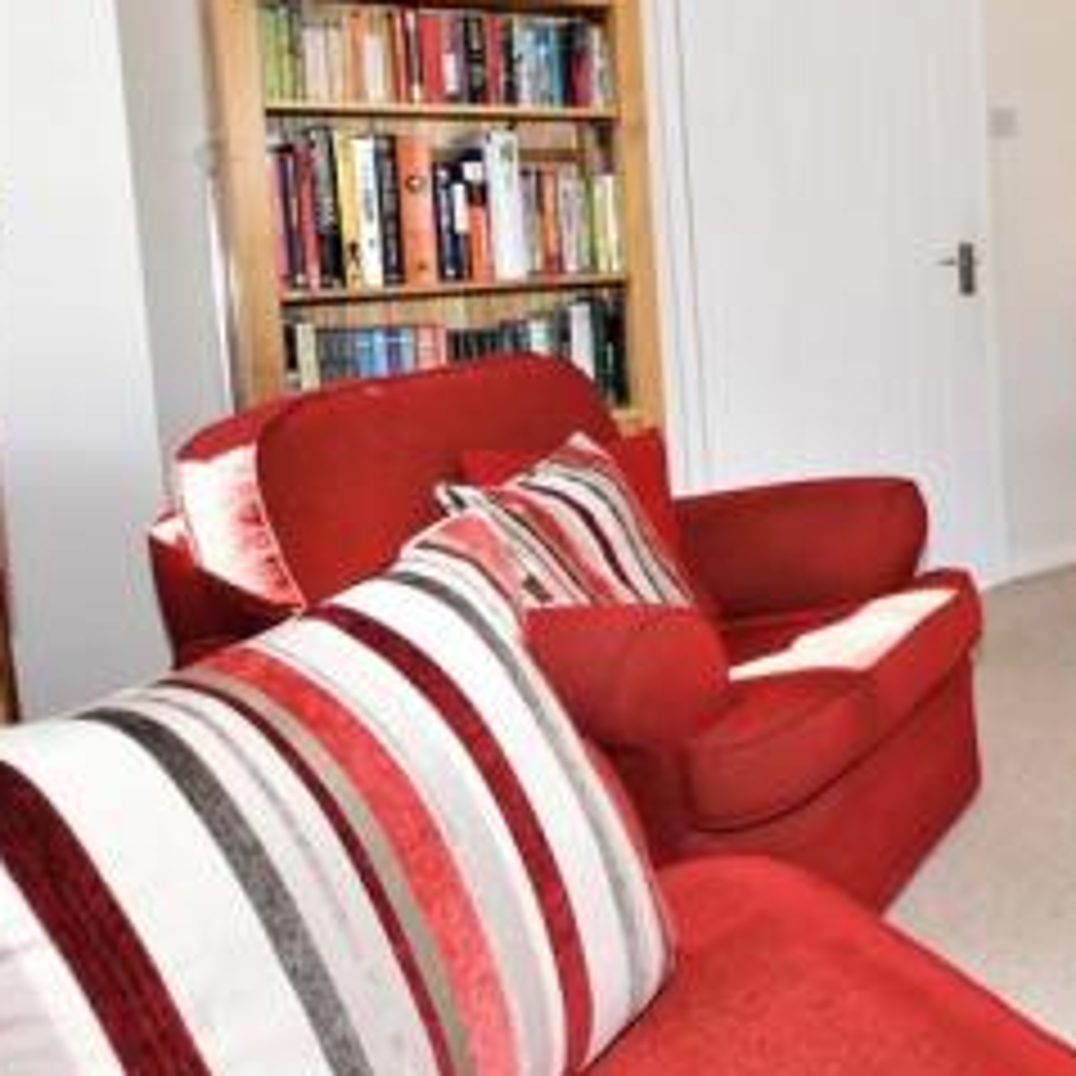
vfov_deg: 45.7
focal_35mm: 35
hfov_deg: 32.7
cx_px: 1452
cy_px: 281
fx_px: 1231
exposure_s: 1/125
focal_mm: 10
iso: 800
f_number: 5.6
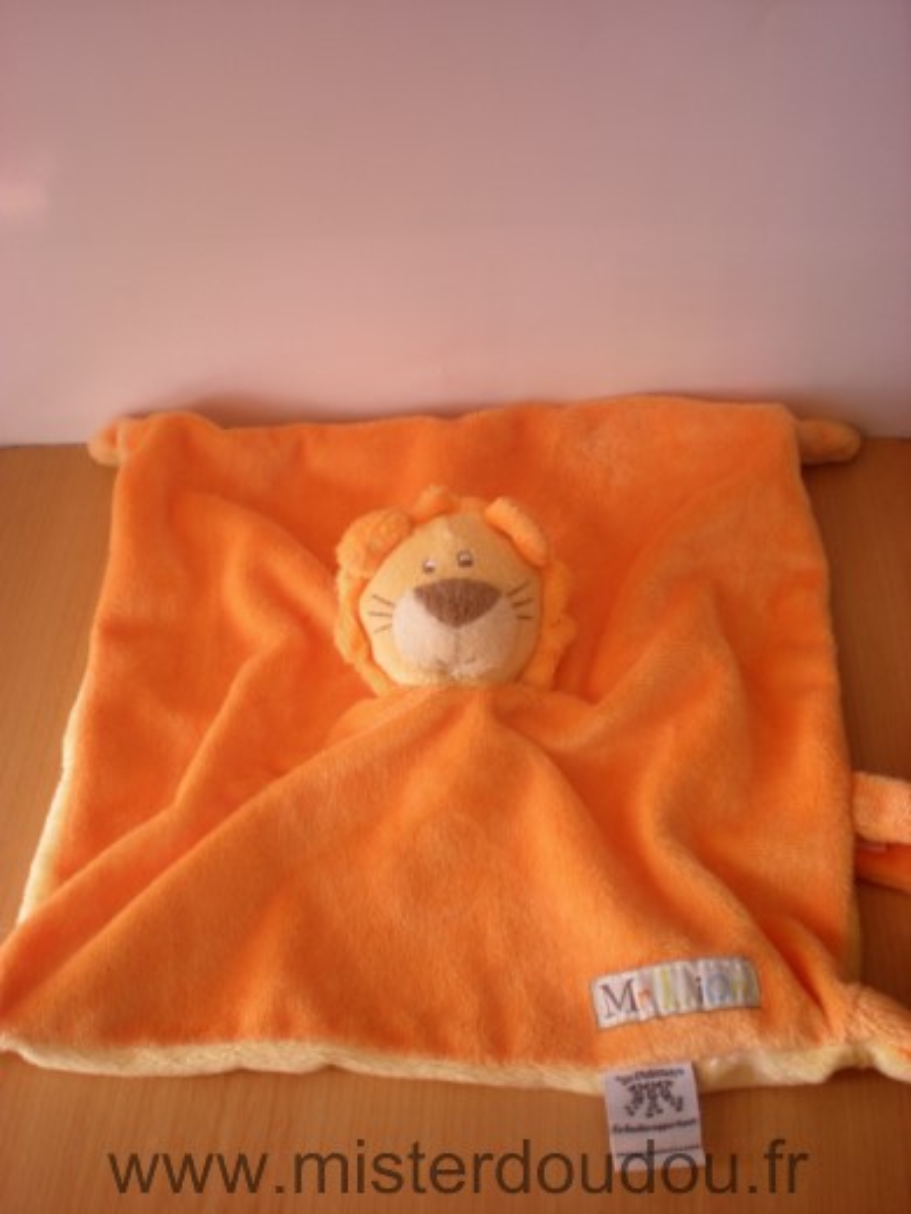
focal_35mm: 38
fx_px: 1333
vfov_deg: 49.0
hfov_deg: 37.7
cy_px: 607
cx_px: 456
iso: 74
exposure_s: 1/55.3
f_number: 3.1
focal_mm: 6.3
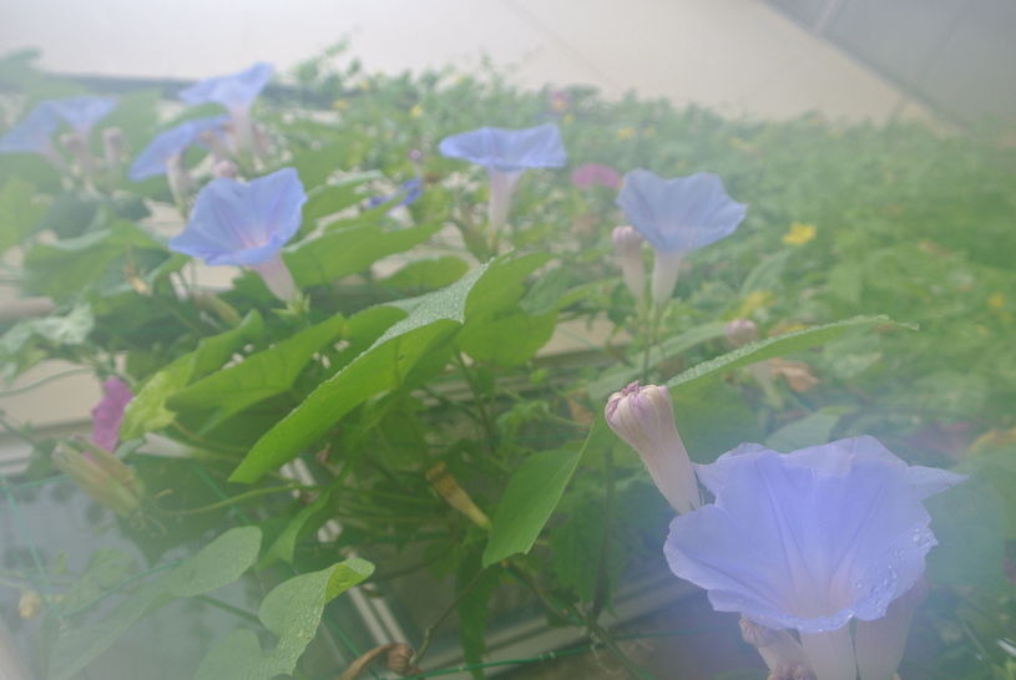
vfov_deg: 39.0
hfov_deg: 55.7
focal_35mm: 34
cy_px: 340
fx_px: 961
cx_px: 508
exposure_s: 1/250
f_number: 3.8
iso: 180
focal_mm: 12.7
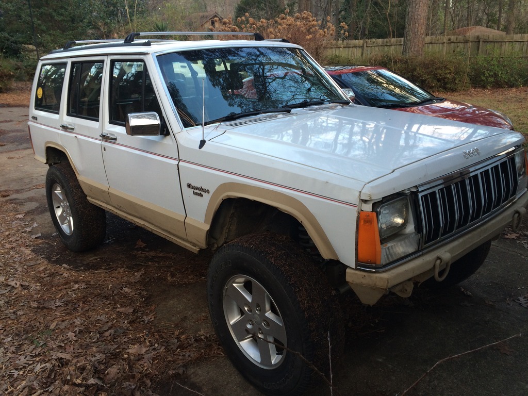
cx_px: 264
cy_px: 198
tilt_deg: -19.0
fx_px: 442
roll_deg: +1.9
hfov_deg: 61.7
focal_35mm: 29
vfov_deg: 48.2
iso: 32
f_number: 2.2
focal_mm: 4.15
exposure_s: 1/60
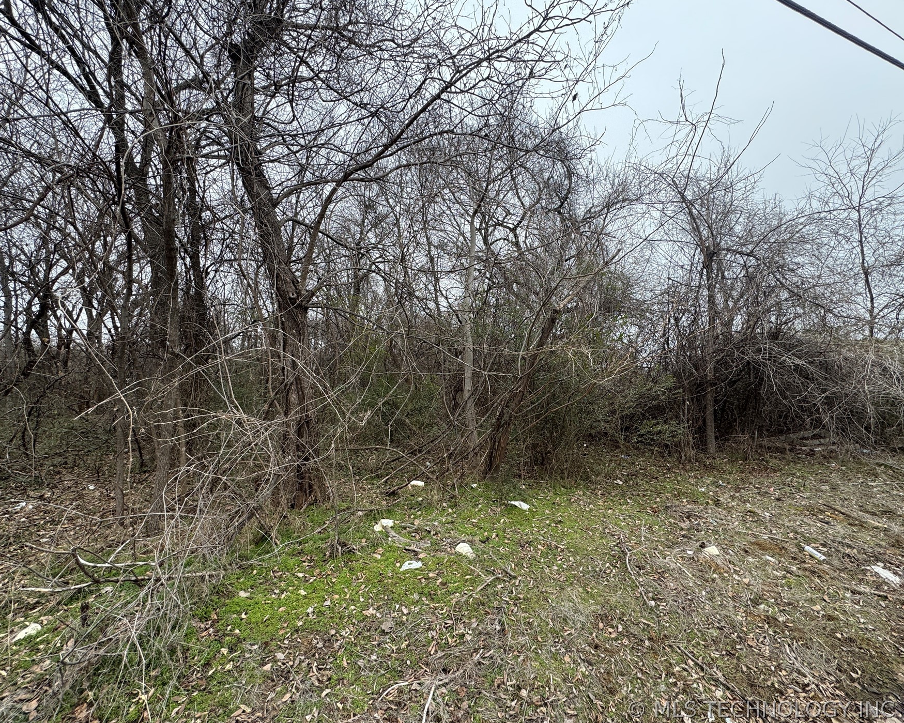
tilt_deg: +5.4
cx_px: 465
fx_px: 401
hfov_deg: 96.8
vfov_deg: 84.0
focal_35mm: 15
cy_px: 355
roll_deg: +1.0
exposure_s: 1/125
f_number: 2.2
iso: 40
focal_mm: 2.22
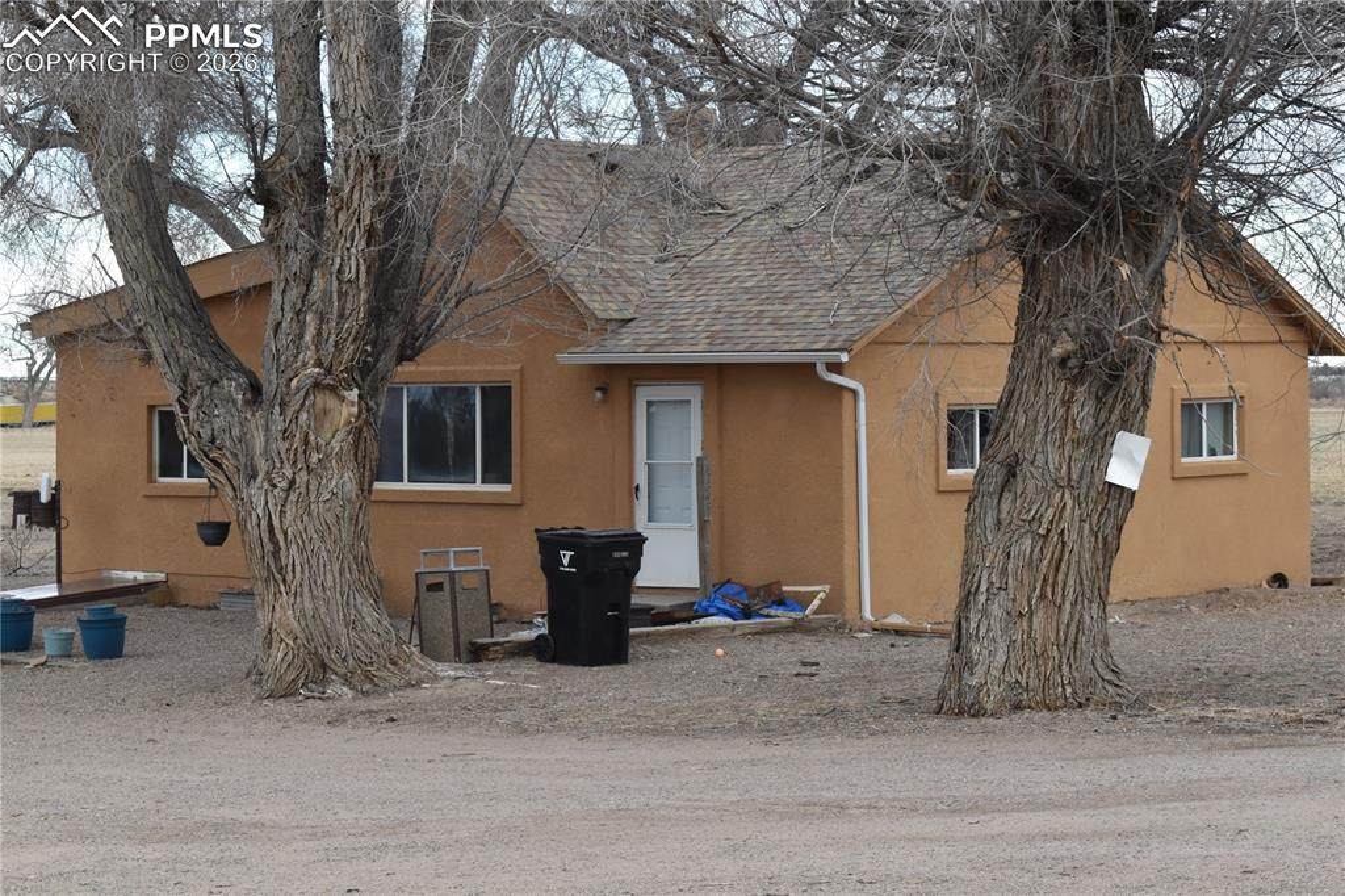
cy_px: 448
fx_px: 3081
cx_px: 672
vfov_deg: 16.5
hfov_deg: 24.6
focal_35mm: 82
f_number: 11
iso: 800
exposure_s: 1/200
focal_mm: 55
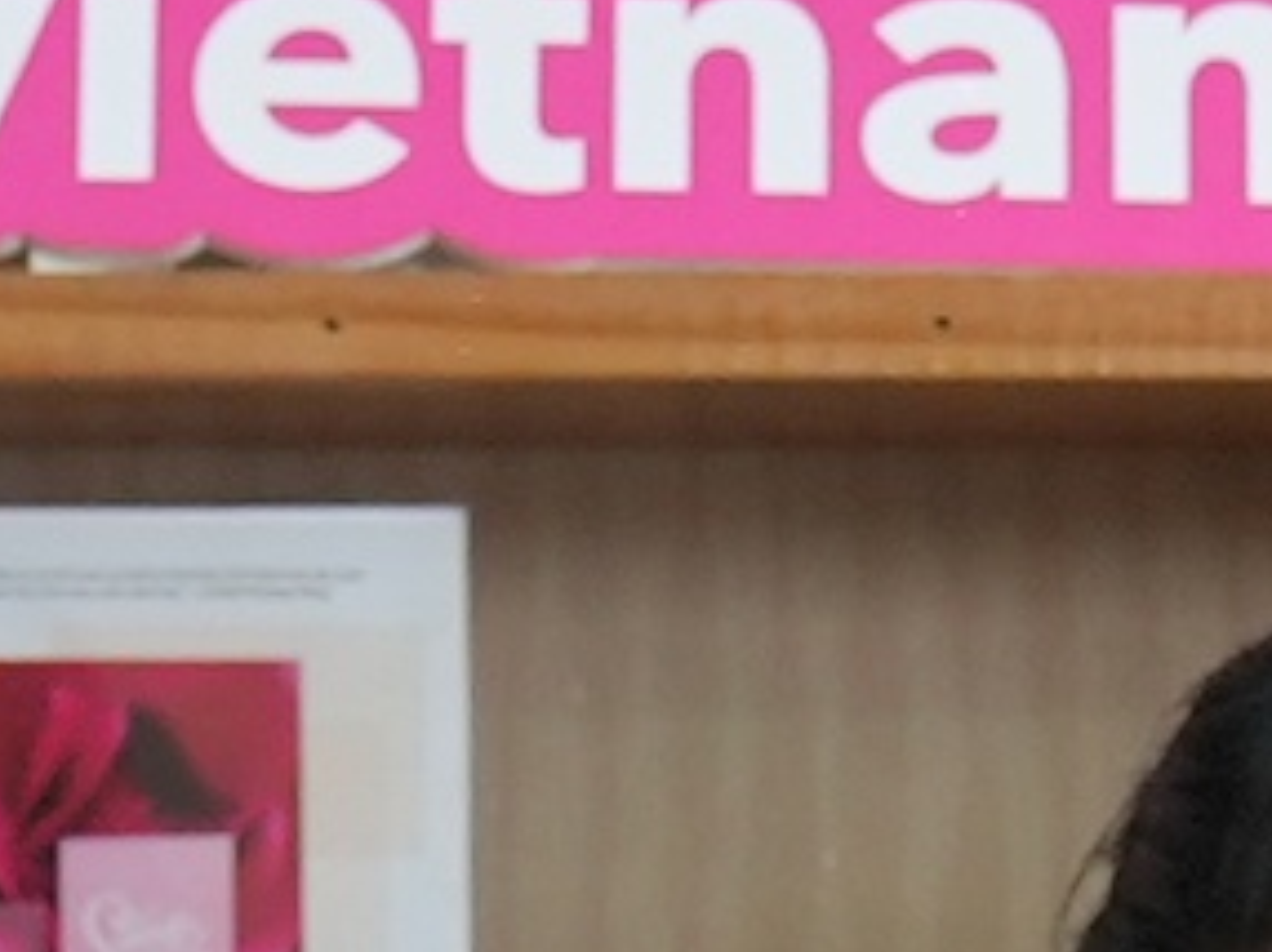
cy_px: 2836
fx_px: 11125
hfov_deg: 6.5
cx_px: 1263
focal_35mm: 303
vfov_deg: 4.7
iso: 1250
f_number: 4
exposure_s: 1/160
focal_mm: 30
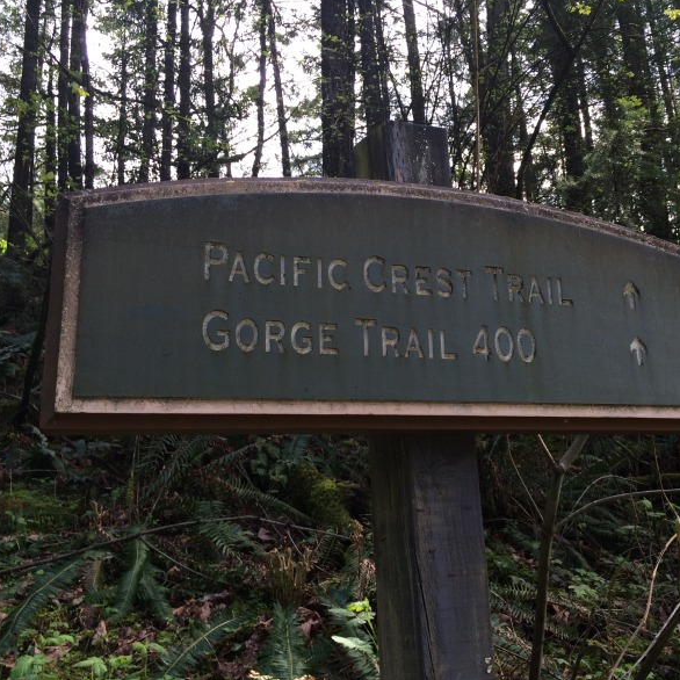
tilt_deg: +15.5
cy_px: 343
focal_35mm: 35
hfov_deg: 46.6
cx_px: 442
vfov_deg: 47.2
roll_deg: +4.9
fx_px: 778
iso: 40
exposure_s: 1/120
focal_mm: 4.15
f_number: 2.2
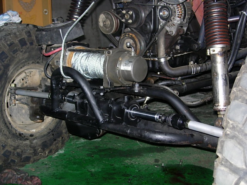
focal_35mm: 51
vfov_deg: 28.6
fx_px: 364
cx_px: 124
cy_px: 92
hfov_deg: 37.5
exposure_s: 1/82.9
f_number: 3.2
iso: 102
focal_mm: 10.6
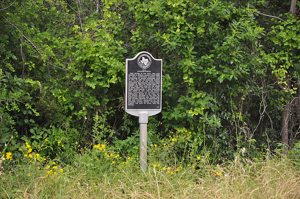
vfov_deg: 10.7
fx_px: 1061
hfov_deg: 16.1
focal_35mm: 128
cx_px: 150
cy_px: 100
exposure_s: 1/60
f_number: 5.6
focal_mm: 85
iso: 400
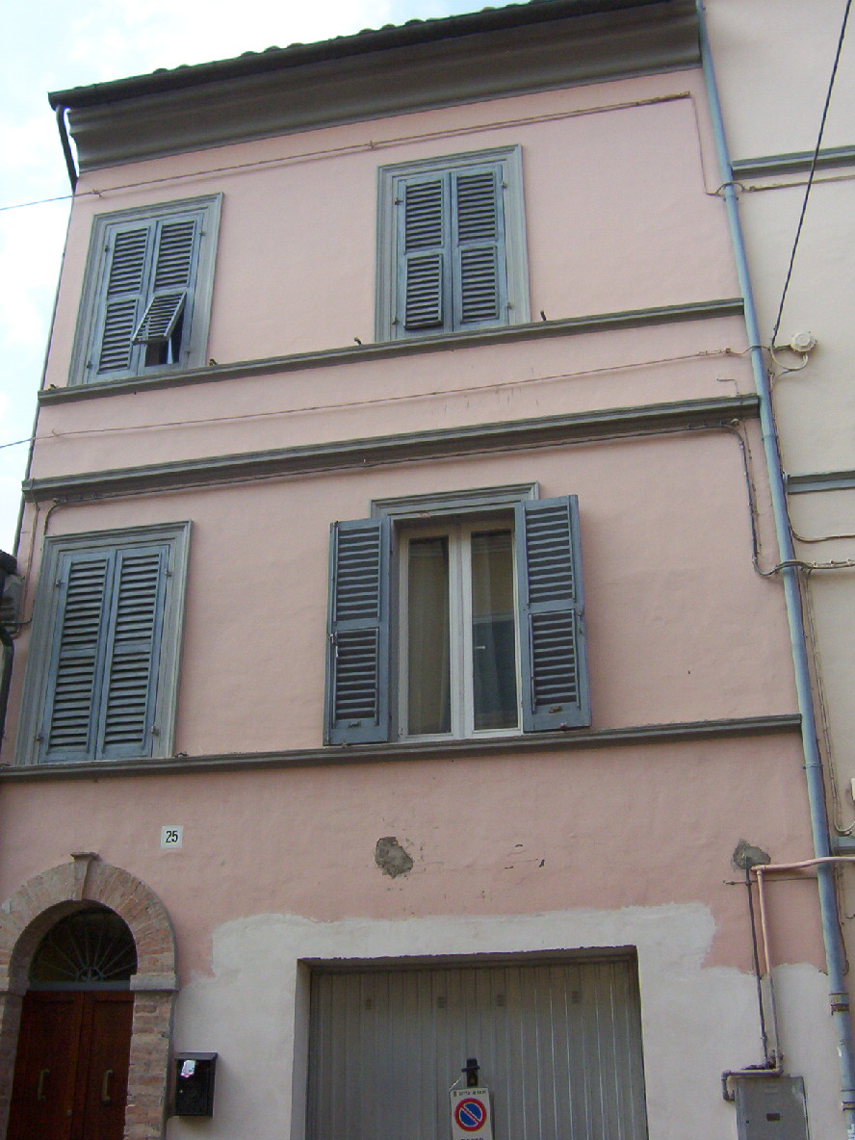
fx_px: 1186
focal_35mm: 36
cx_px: 428
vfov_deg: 51.4
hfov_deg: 39.7
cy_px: 570
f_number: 5.24
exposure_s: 1/355
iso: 100
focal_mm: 5.54
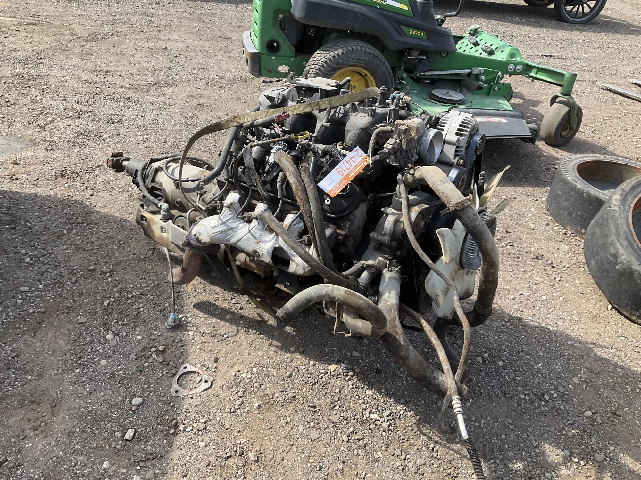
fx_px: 537
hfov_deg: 61.7
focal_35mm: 29
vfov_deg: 48.2
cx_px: 320
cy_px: 240
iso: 25
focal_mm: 3
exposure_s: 1/504
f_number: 1.8
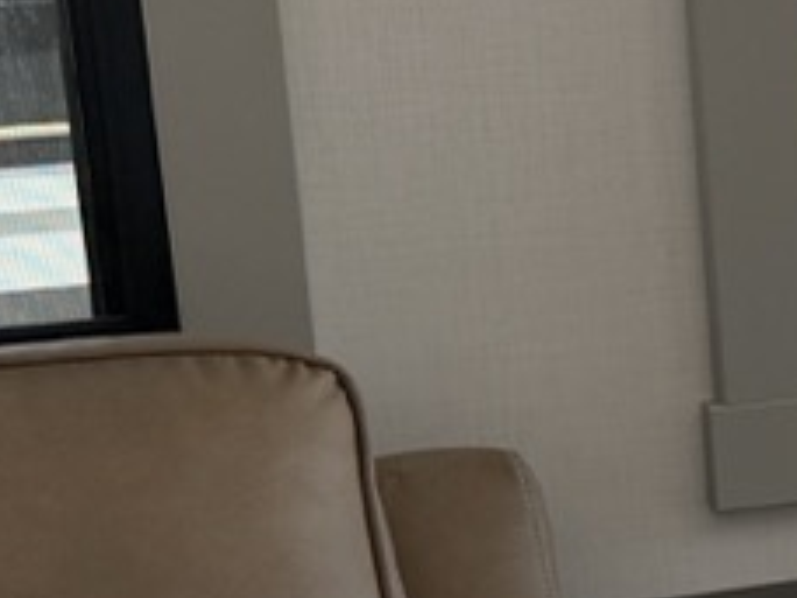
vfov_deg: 10.9
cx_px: 1828
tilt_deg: -15.7
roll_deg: +0.8
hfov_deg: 12.1
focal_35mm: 135
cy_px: 539
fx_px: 3108
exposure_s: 1/162
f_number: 1.78
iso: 64
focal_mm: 6.76
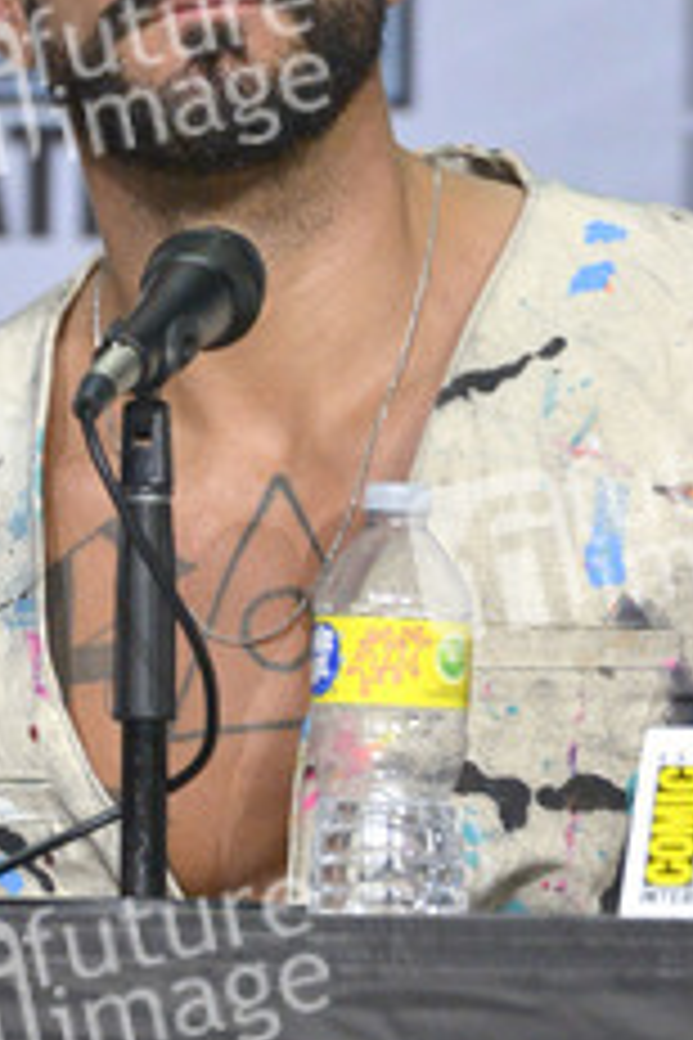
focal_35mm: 798
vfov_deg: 2.6
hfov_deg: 1.7
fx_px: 23040
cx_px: 232
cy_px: 311
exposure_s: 1/250
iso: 1600
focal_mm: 460
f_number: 6.3
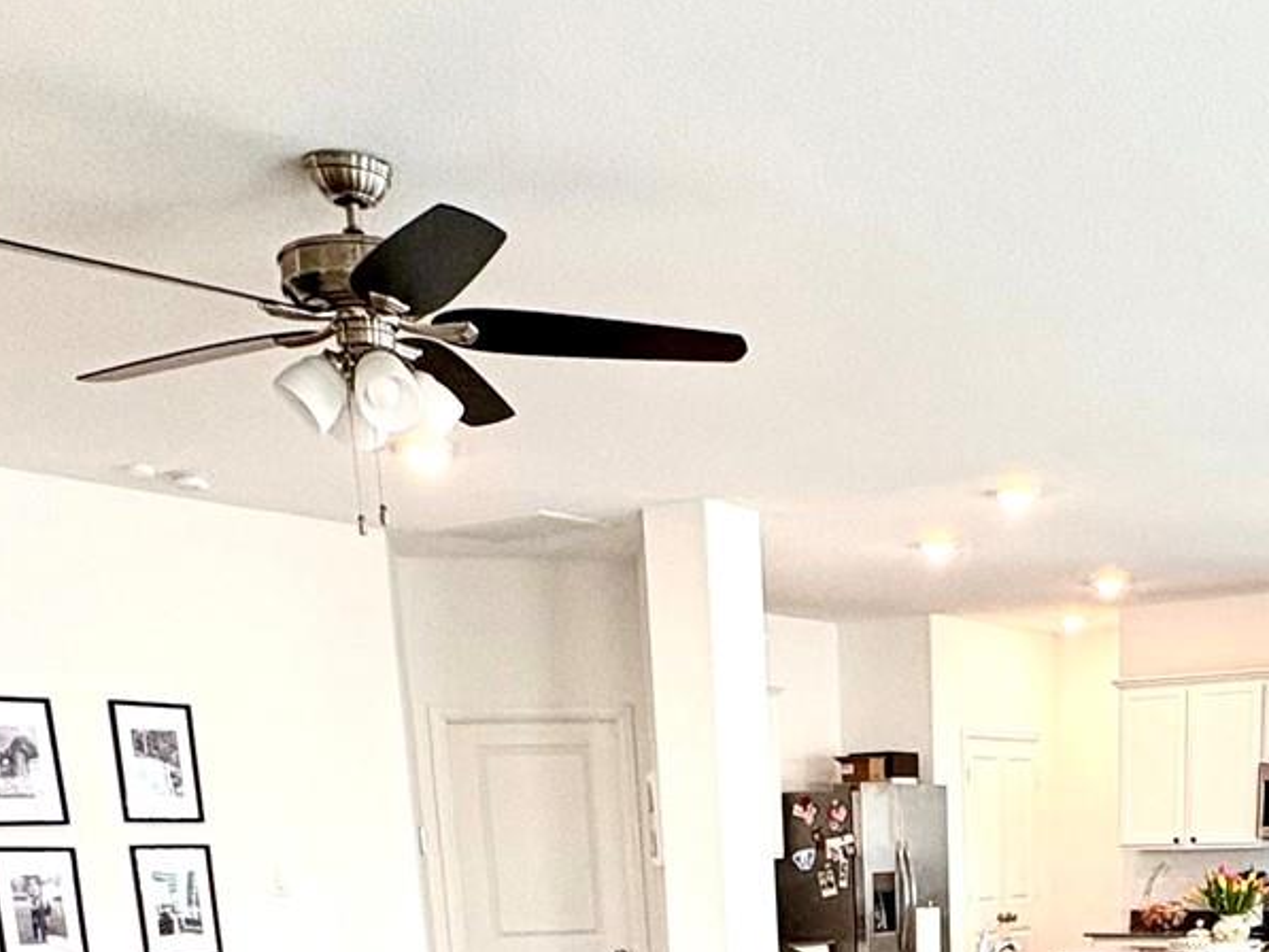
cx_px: 929
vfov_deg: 24.5
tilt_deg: -17.6
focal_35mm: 48
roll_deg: +1.2
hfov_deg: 38.8
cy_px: 1371
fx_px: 1760
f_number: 2.2
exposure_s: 1/120
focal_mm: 2.22
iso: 250
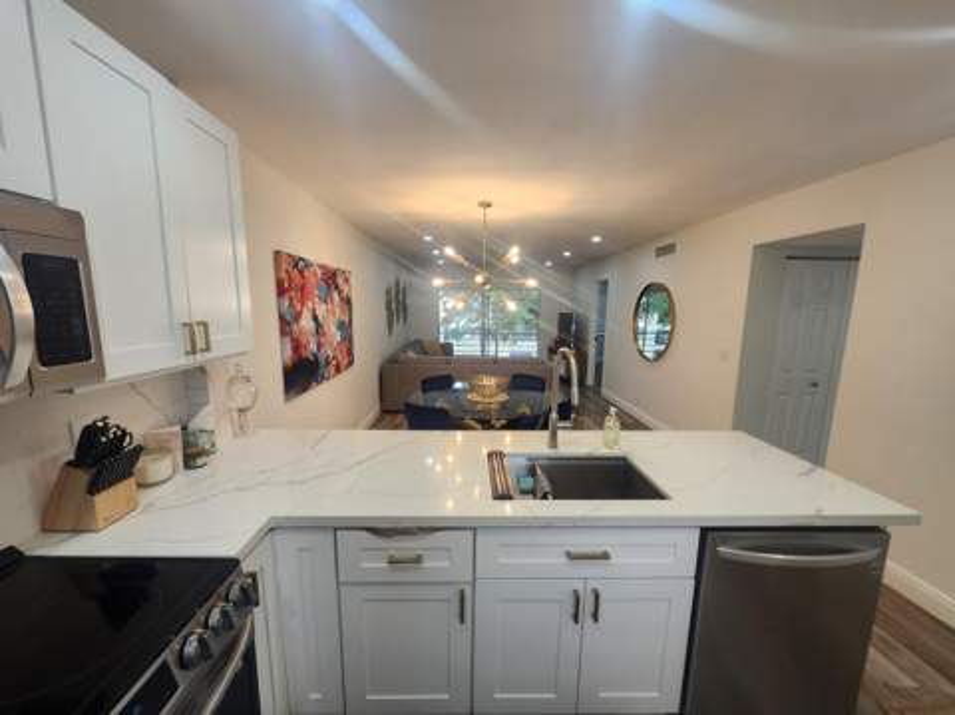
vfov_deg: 89.8
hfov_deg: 106.2
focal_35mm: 13
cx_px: 478
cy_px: 358
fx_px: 358
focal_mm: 1.74
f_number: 2.2
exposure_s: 1/60
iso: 64
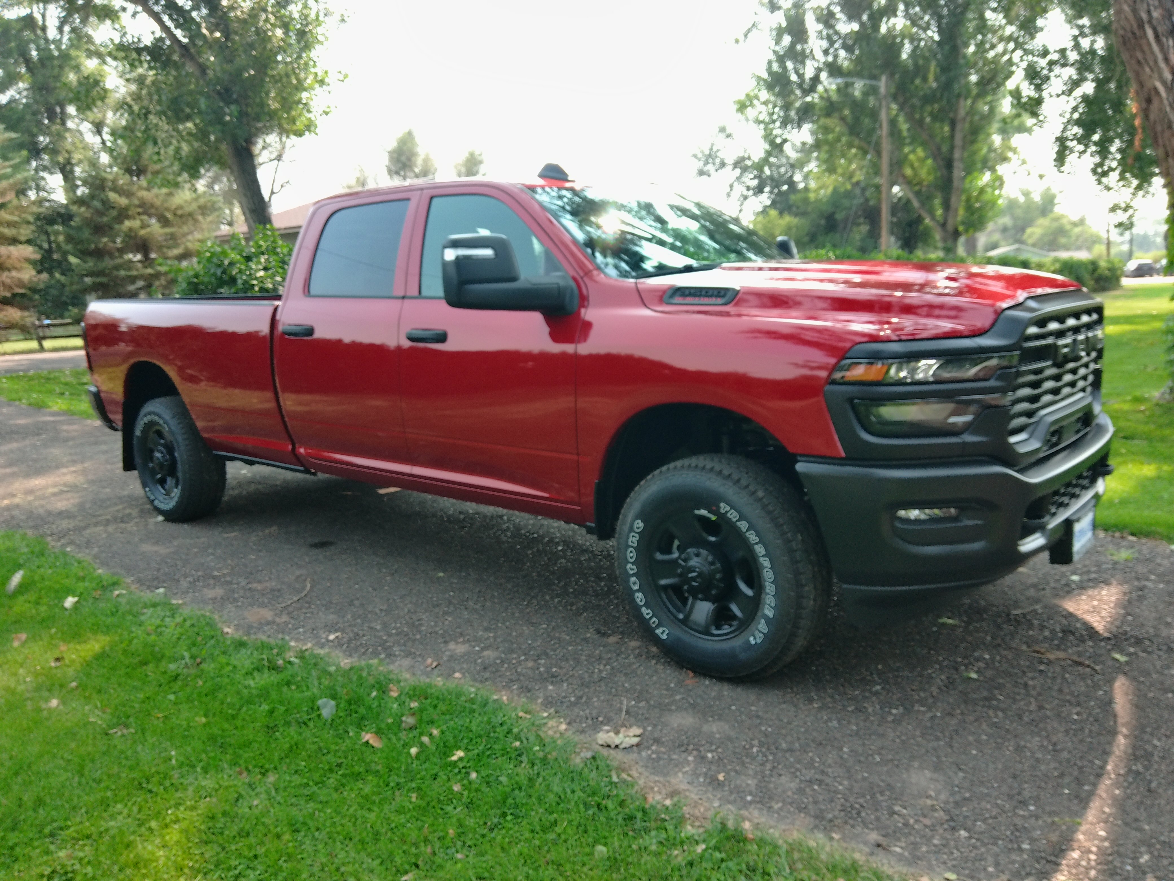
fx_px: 882
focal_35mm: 26
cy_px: 440
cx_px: 587
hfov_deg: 67.3
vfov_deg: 53.1
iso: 100
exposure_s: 1/183
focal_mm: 3
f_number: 2
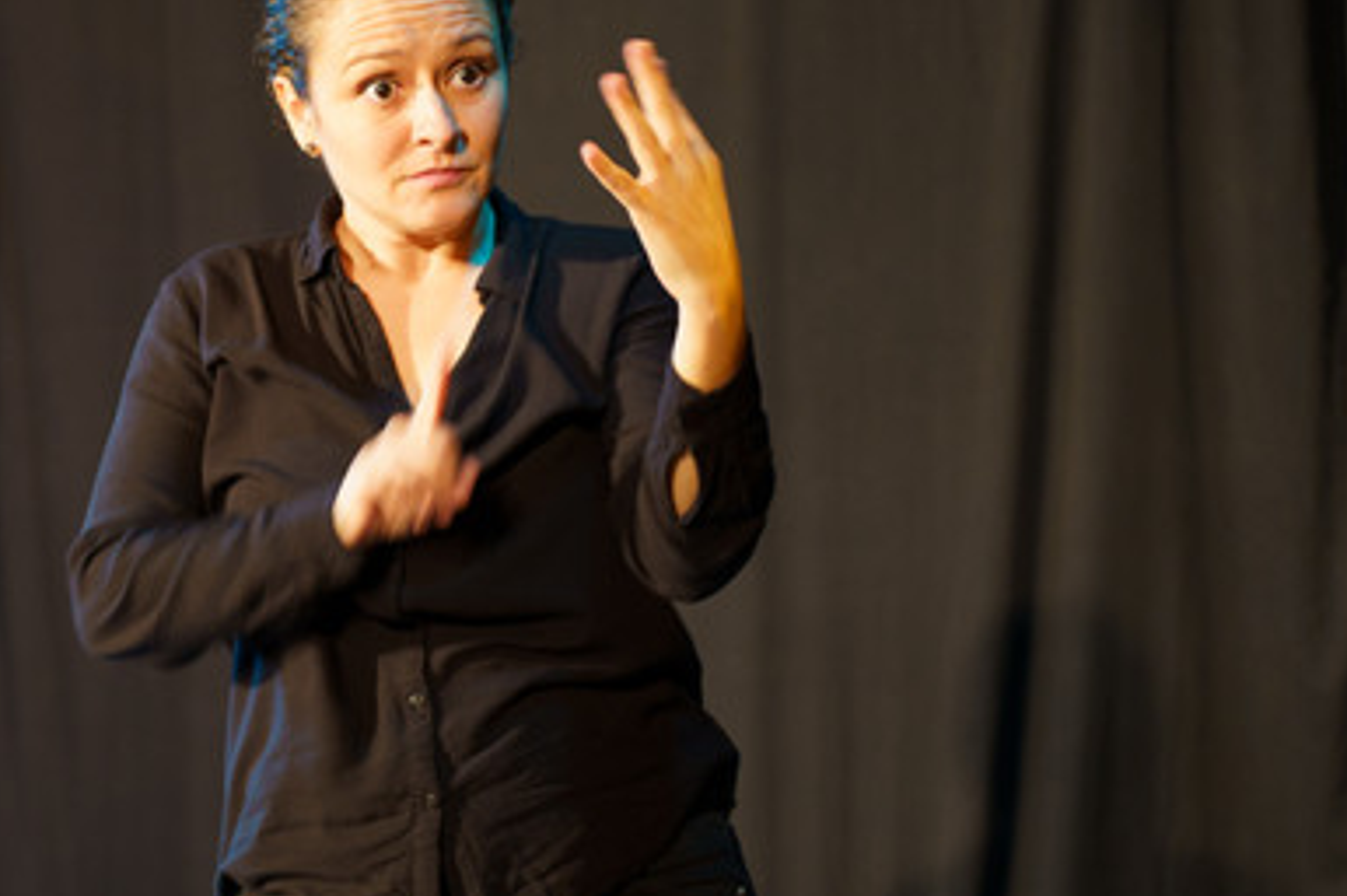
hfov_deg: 15.1
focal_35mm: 135
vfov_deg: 10.1
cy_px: 513
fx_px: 5047
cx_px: 343
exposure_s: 1/40
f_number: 2.8
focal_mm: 75
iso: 1000
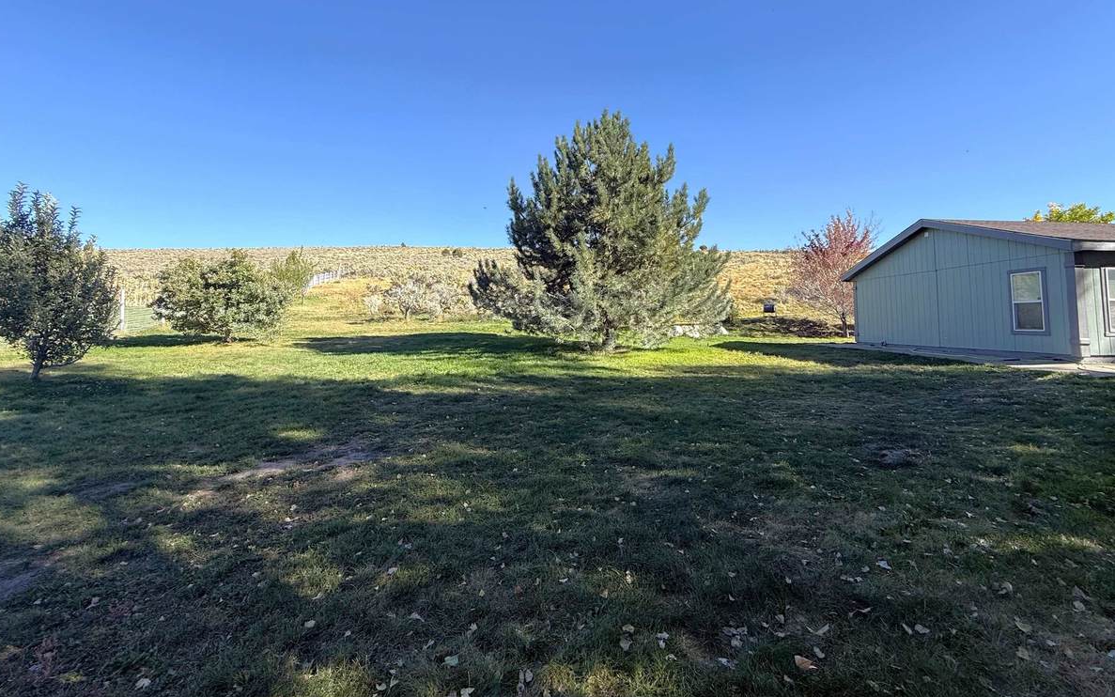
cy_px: 285
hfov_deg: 97.8
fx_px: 486
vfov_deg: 70.6
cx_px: 579
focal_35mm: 16
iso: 50
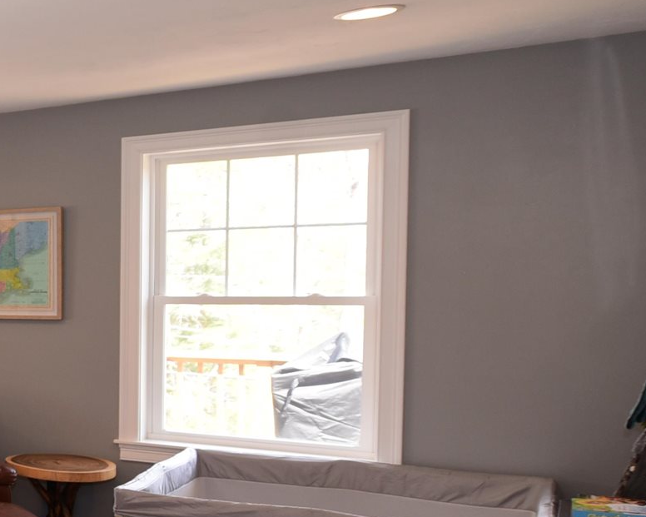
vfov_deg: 29.0
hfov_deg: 21.2
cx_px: -554
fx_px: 994
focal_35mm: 52
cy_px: 330
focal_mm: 14
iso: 320
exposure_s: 1/60
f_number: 4.5
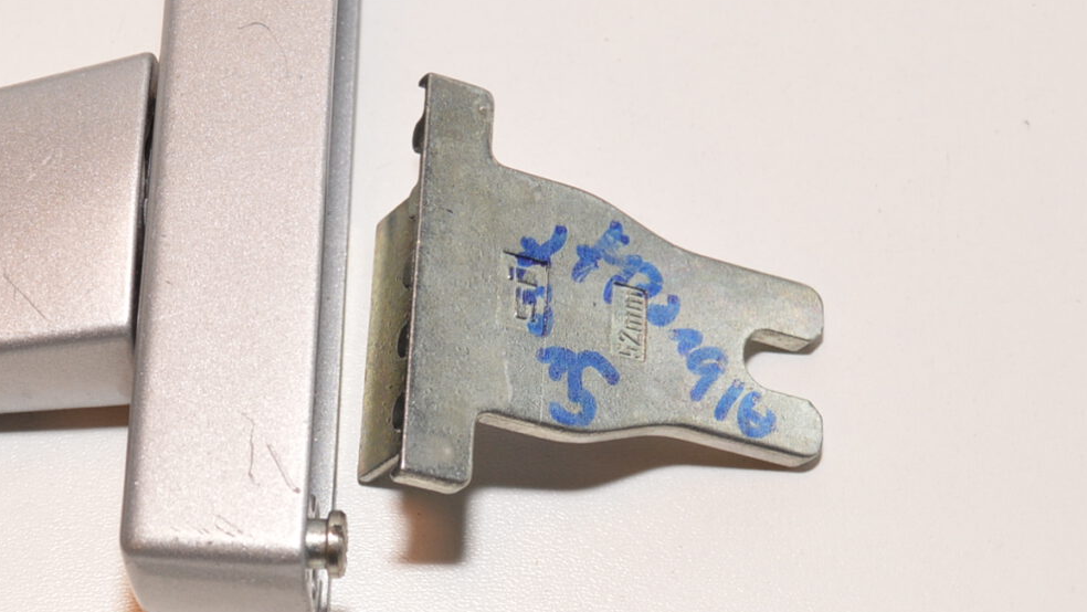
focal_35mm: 98
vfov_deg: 12.4
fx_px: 2825
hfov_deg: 21.7
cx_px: 365
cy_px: 376
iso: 180
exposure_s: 1/80
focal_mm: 24
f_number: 5.6
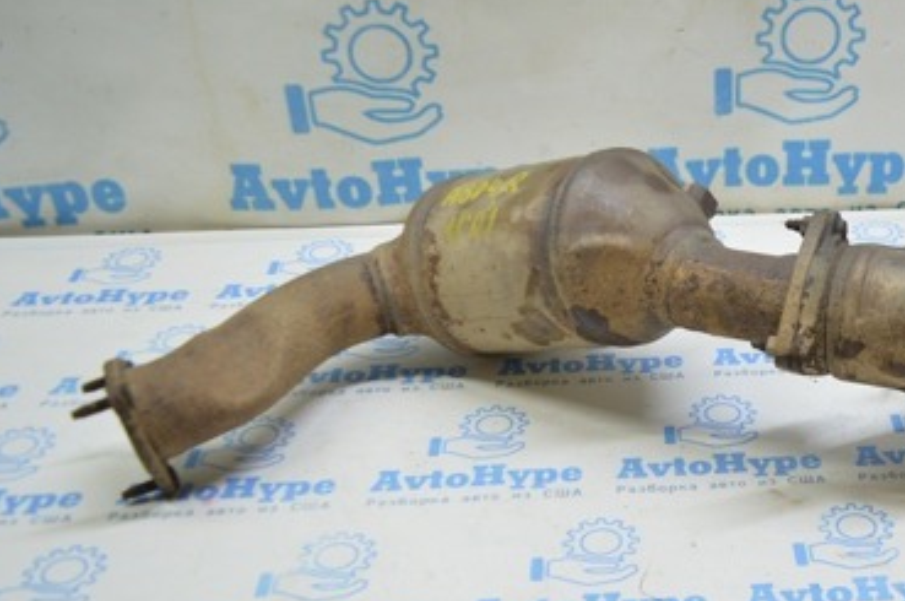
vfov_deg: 25.9
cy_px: 359
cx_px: 743
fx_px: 1305
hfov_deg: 36.7
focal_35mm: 52
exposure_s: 1/60
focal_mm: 20
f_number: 3.8
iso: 400
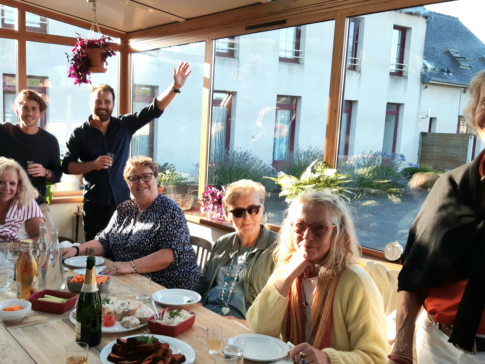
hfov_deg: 50.6
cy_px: 206
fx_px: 504
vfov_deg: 39.6
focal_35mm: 36
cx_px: 171
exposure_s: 1/270
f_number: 1.7
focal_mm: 3.92
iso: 80
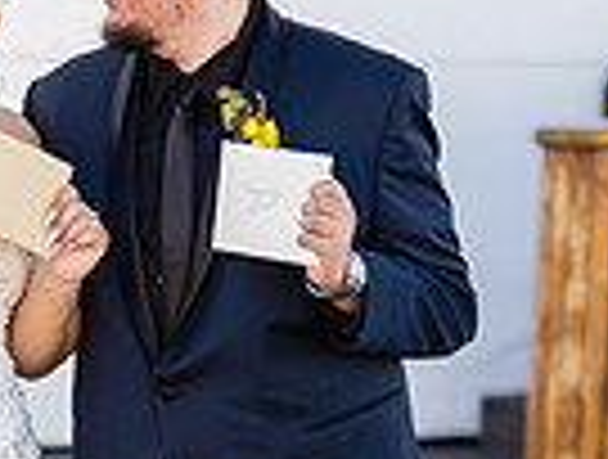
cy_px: 524
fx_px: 3628
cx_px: 32
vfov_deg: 7.2
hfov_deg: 9.5
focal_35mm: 206
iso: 200
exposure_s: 1/2500
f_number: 1.4
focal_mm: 50
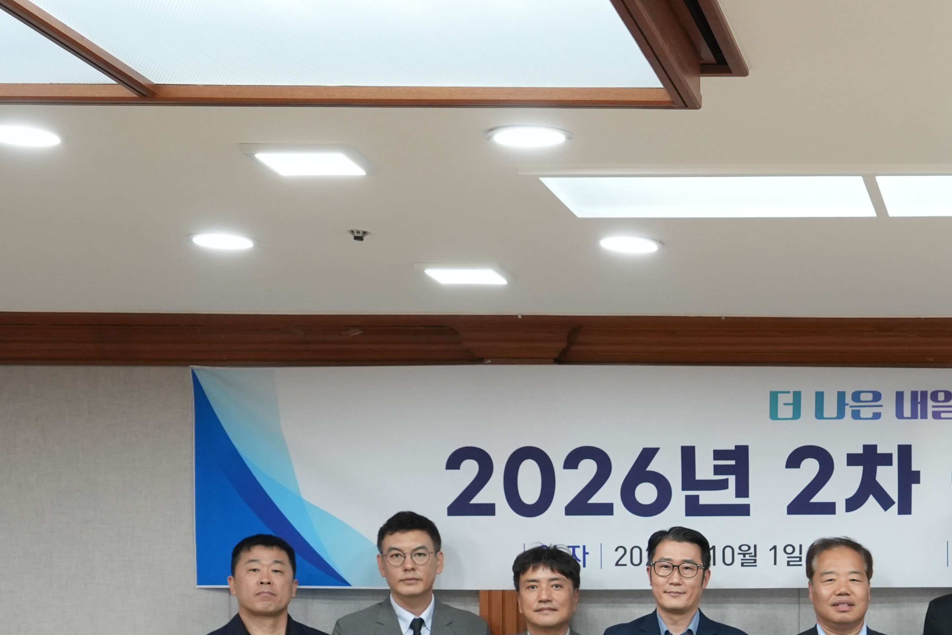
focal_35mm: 78
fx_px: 2063
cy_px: 726
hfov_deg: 24.4
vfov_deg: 16.9
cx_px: 1027
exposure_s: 1/125
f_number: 6.3
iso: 2000
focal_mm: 32
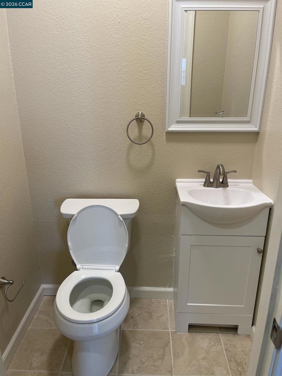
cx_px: 141
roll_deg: -0.2
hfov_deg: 53.1
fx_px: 282
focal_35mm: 26
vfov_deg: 67.3
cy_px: 188
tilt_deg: -20.6
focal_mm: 5.1
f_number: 1.6
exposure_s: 1/60
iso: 80
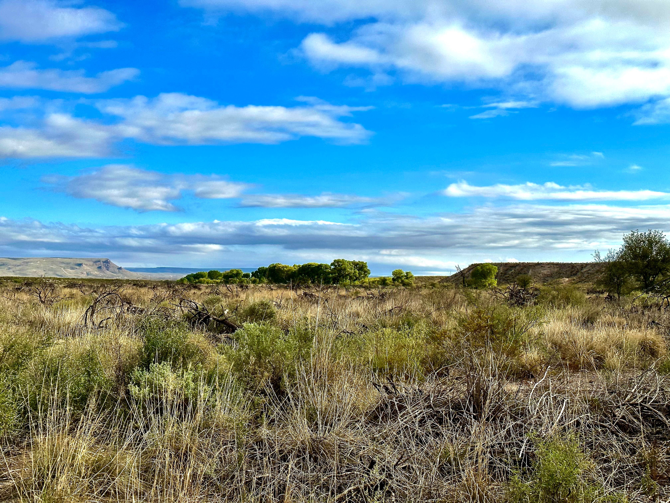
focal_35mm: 48
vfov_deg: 30.3
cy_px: 252
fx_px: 929
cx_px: 335
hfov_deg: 39.7
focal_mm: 6.86
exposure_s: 1/4785
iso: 64
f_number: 1.78
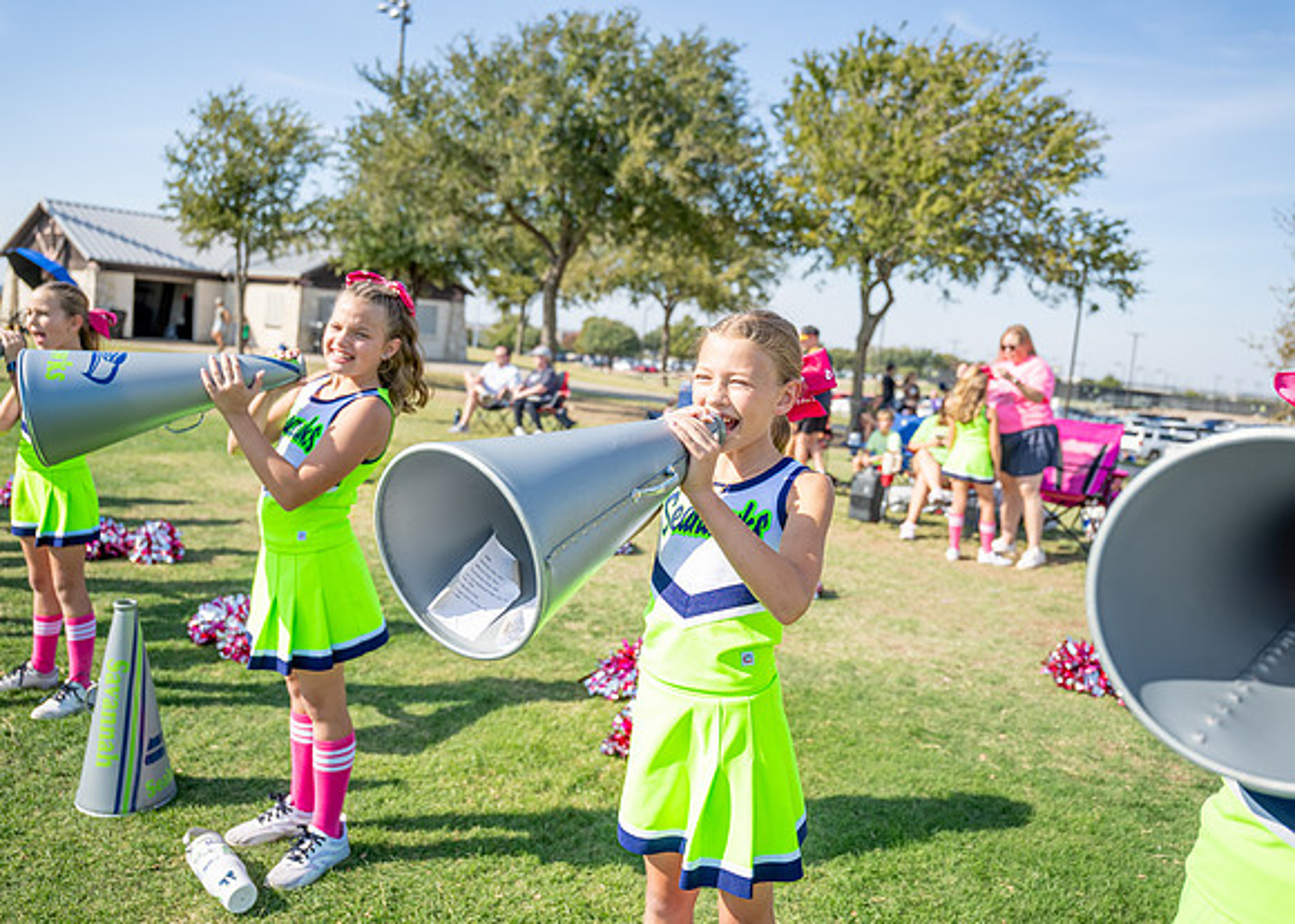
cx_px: 648
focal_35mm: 28
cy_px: 462
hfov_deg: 65.2
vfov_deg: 49.0
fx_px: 1013
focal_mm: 26.3
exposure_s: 1/1250
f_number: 2.8
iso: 100
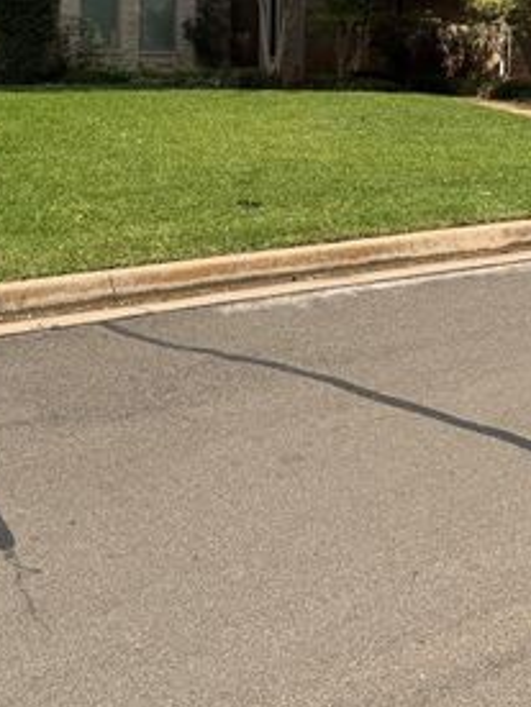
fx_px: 1186
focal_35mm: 58
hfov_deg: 25.2
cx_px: 318
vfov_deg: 31.7
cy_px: 73
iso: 80
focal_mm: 6.76
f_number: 1.78
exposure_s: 1/4673
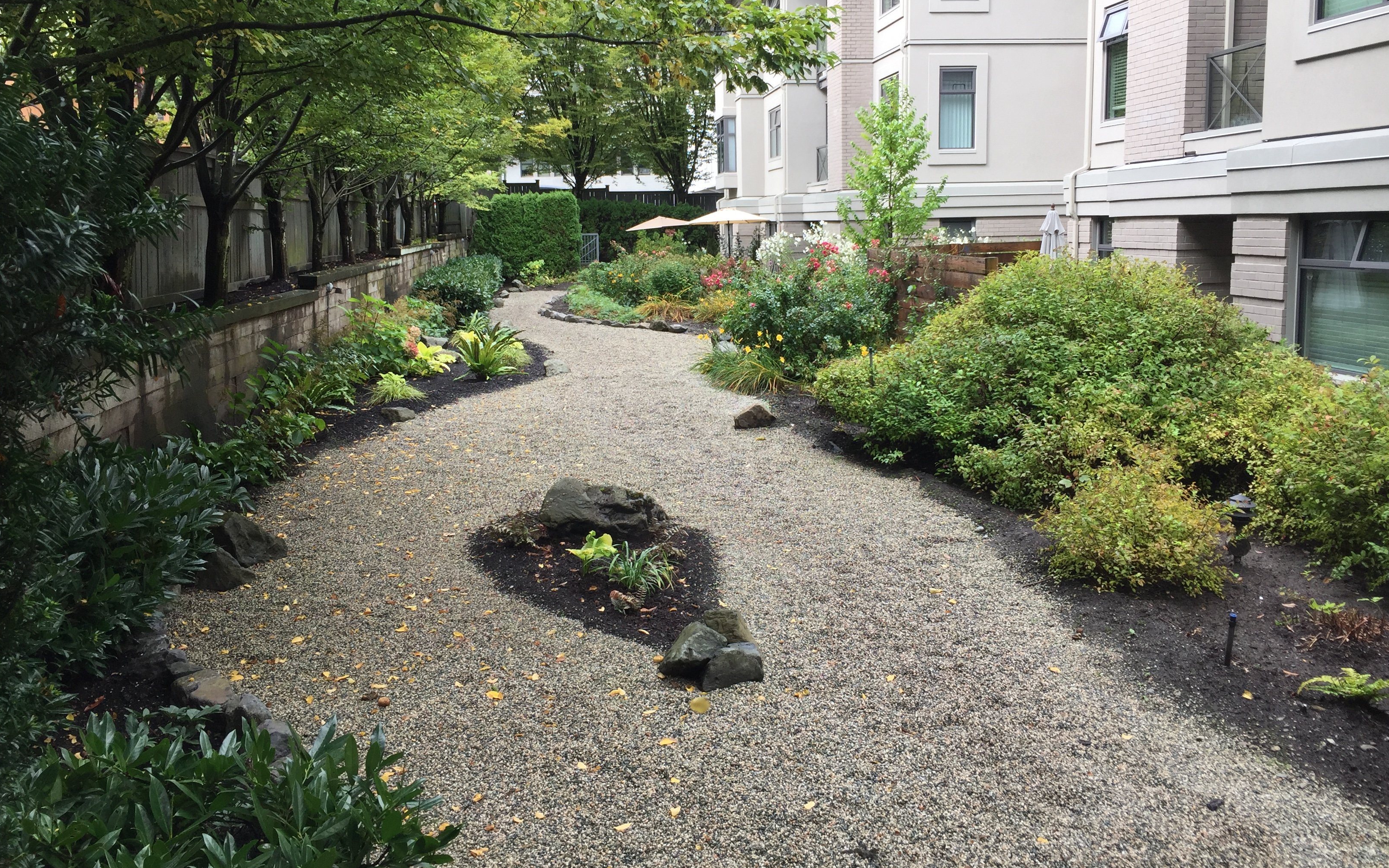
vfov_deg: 40.6
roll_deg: -0.9
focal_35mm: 31
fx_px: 1173
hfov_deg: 61.2
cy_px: 400
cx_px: 695
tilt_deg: -6.9
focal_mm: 4.15
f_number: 2.2
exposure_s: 1/197
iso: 32
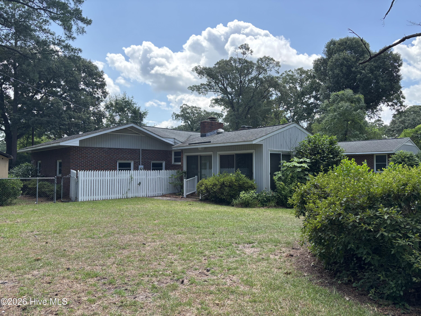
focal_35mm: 26
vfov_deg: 53.1
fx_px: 316
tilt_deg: +1.4
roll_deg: -0.1
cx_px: 210
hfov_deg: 67.3
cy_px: 158
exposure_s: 1/880
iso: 50
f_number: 1.6
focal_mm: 5.96
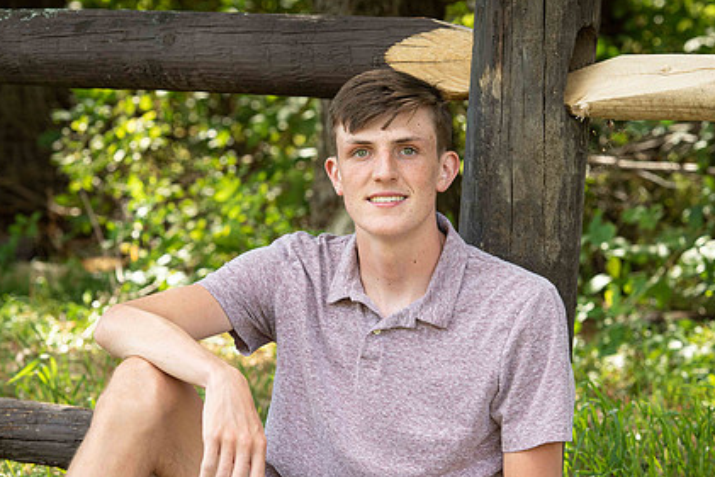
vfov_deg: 8.2
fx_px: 3338
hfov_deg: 12.2
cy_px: 306
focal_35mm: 168
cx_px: 374
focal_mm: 122
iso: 400
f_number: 5.6
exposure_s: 1/200
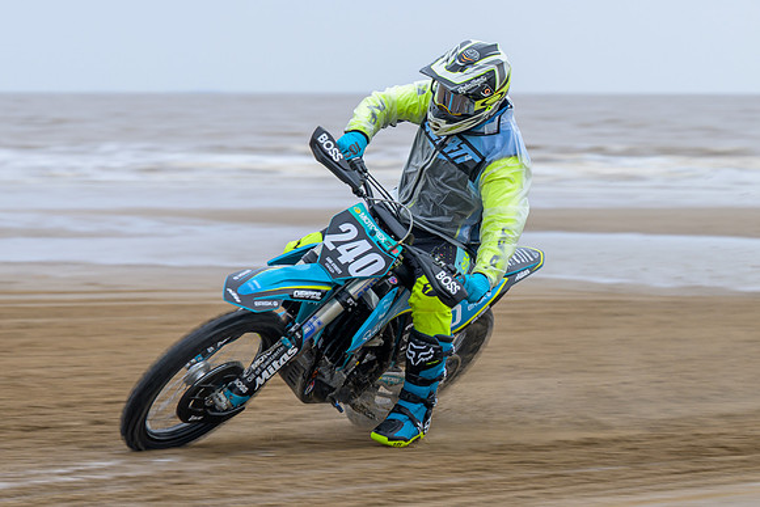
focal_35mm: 171
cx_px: 225
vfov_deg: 8.0
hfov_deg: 12.0
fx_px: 3618
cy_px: 279
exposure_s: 1/200
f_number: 4
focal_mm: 80
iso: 64
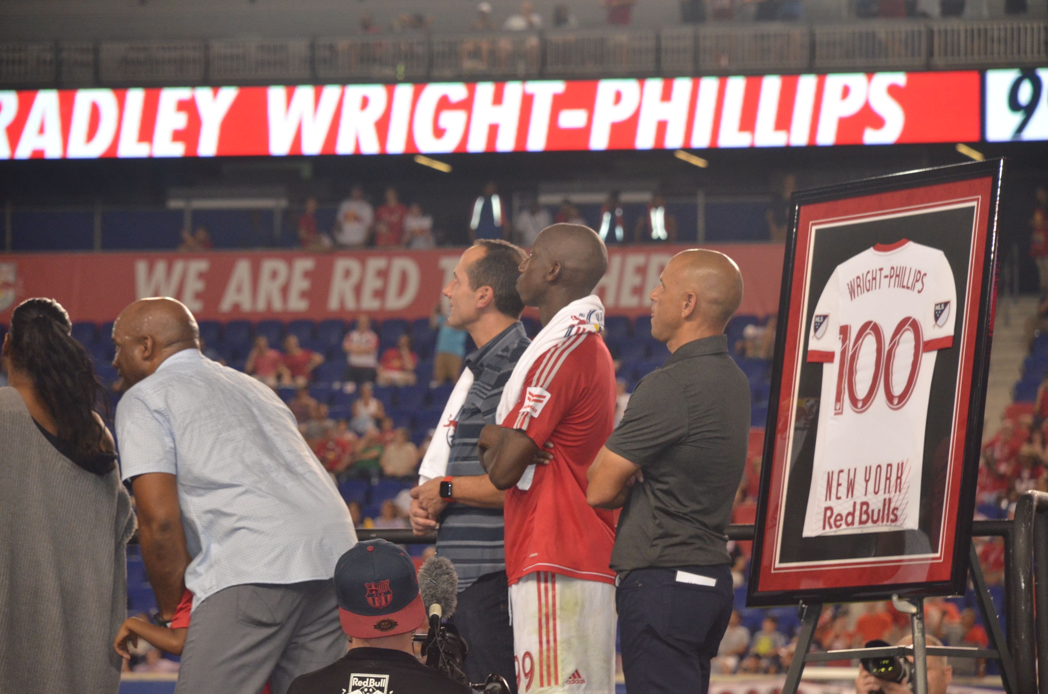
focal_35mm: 202
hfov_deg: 10.2
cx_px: 524
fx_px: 5883
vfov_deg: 6.8
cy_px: 347
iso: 1600
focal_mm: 135
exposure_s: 1/250
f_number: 6.3
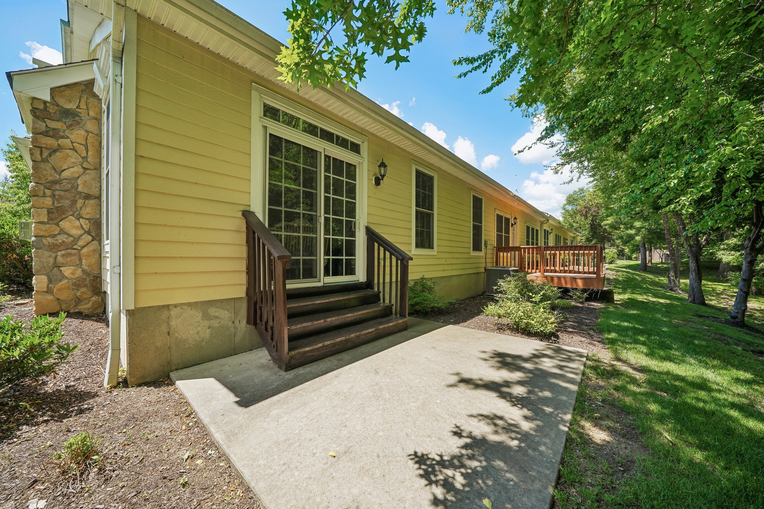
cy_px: 254
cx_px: 382
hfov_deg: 112.6
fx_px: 255
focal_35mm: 12
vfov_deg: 90.0
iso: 100
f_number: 10
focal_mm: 12
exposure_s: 1/50
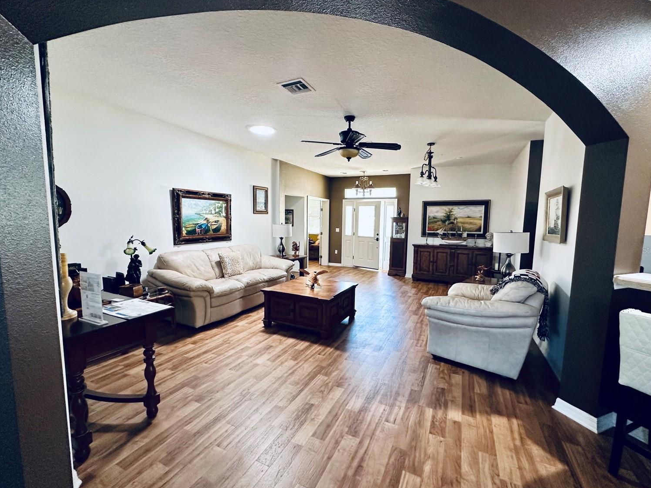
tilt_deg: -5.2
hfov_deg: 98.1
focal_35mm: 15
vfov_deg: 81.7
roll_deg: -1.5
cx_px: 334
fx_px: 282
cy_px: 250
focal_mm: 2.22
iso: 200
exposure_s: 1/60
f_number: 2.2
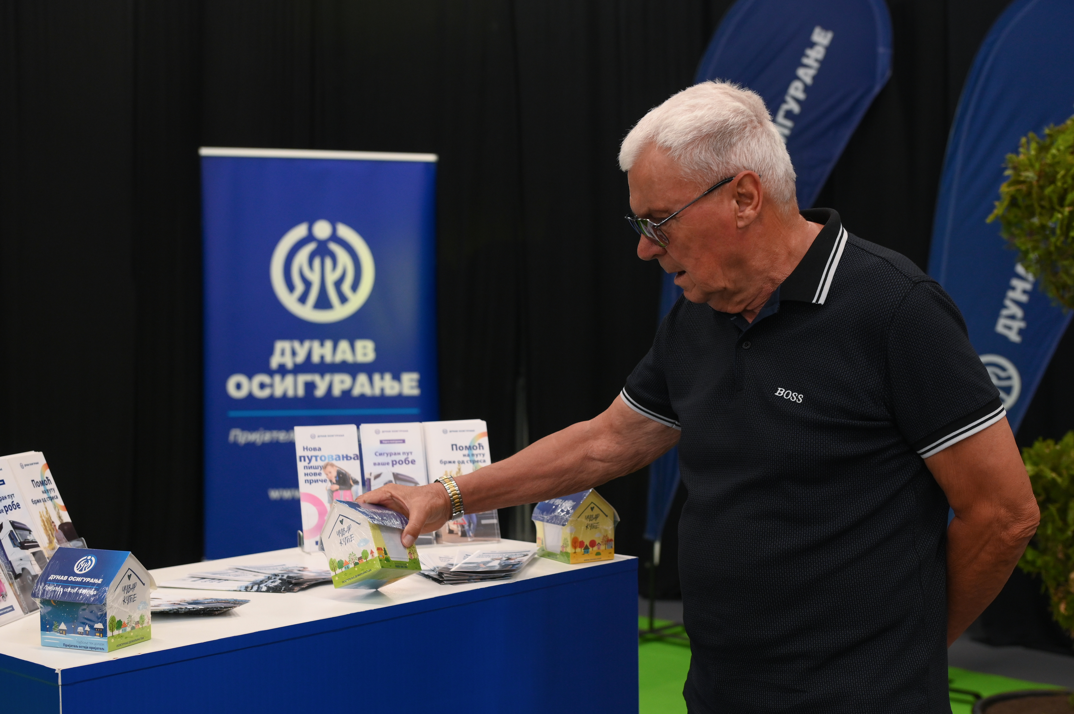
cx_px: 537
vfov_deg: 24.6
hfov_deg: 36.3
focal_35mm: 55
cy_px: 357
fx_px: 1640
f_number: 4
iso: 1600
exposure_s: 1/200
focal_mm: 55
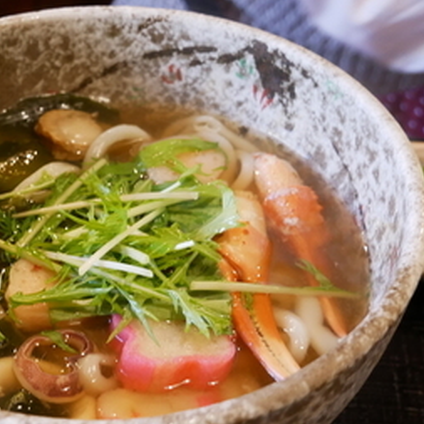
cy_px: 249
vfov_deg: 27.3
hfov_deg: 26.9
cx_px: 99
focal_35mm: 63
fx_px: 873
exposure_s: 1/20
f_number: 3.7
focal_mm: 15
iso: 800
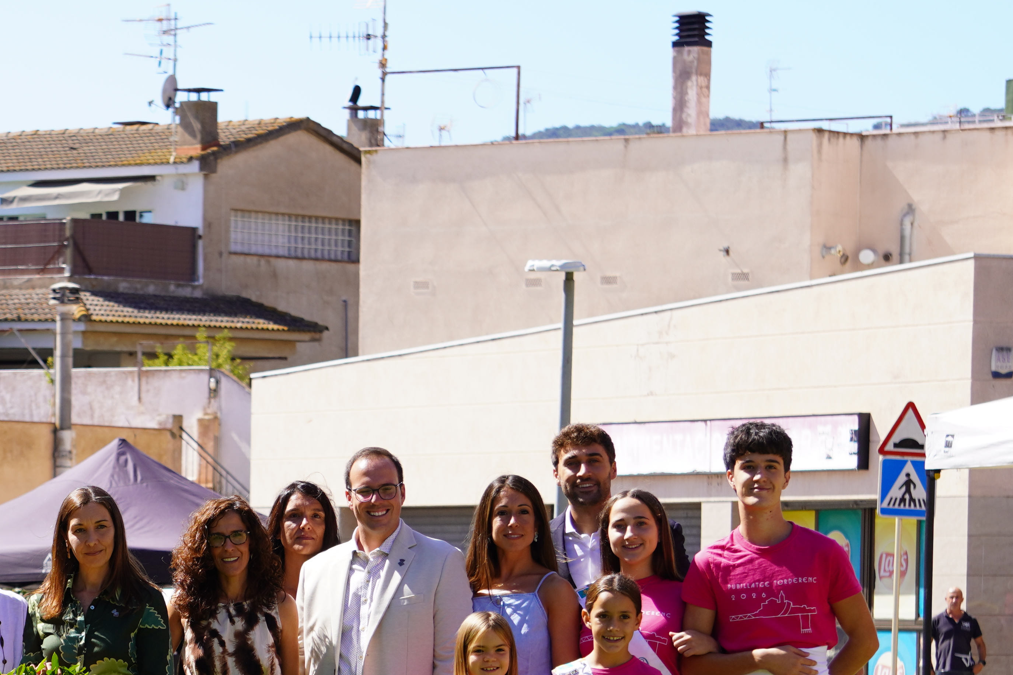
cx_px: -6
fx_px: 5712
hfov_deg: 10.1
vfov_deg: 6.7
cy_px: 712
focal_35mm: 203
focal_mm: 62
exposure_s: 1/320
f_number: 5.6
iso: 100
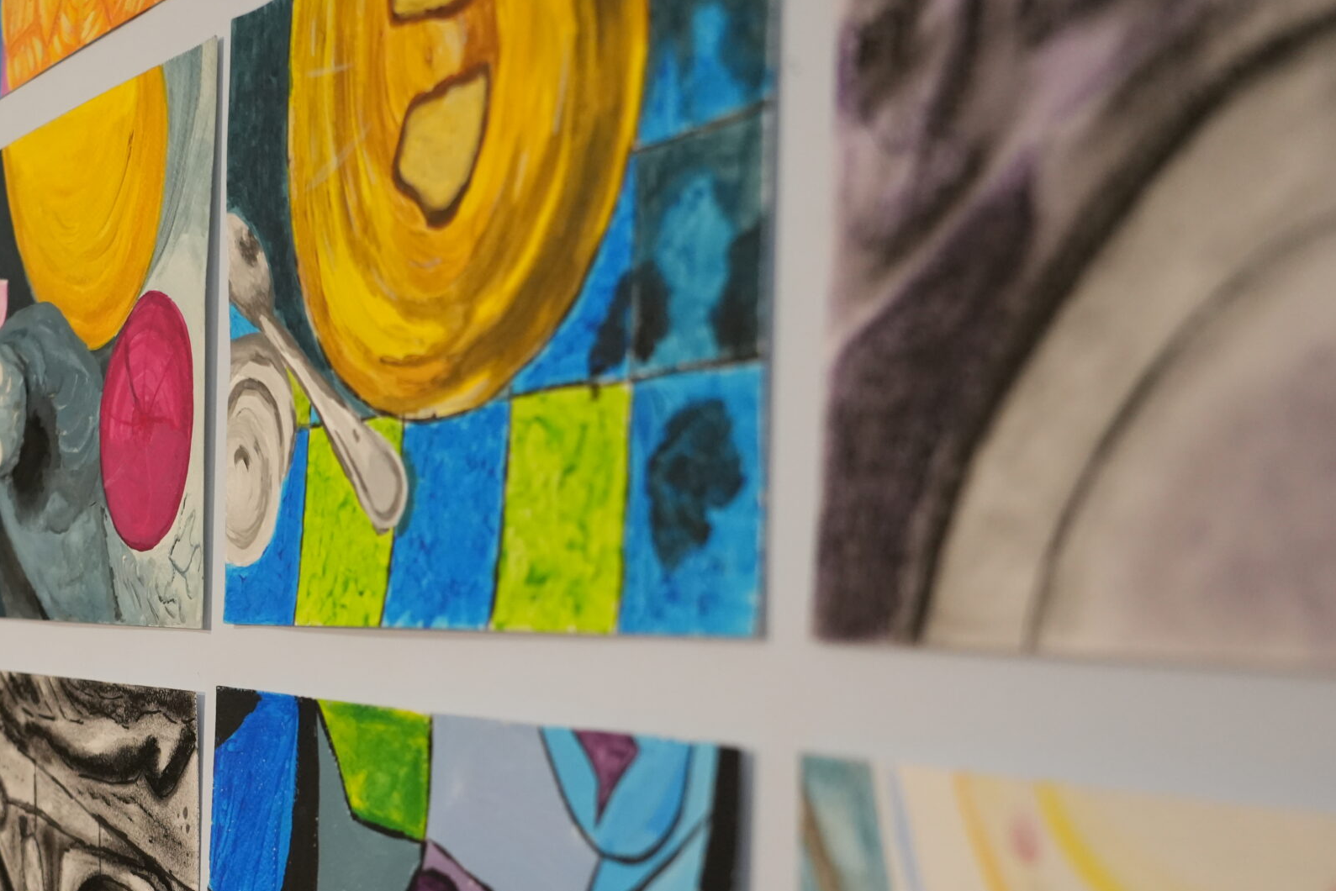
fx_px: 2153
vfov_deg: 23.1
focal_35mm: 58
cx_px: 267
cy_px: 686
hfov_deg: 33.5
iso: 3200
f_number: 4.5
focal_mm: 36
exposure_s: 1/125
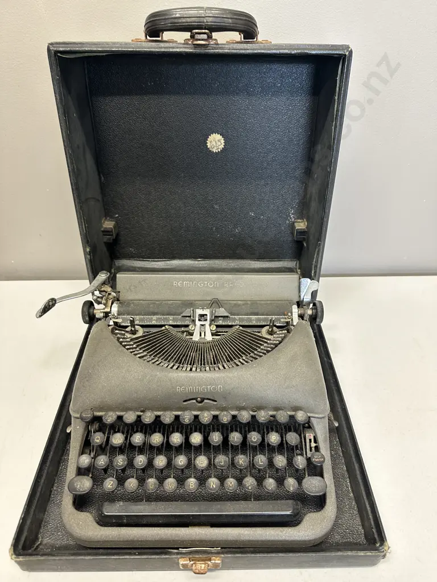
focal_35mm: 24
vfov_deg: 71.6
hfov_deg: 56.8
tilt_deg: -37.4
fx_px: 404
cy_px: 291
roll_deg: -0.2
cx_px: 218
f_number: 1.78
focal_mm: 6.86
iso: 160
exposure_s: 1/50
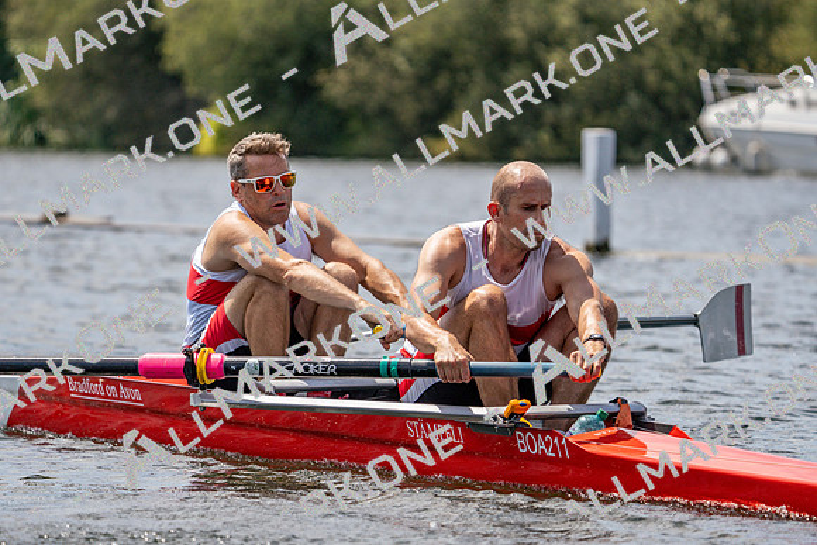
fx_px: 6356
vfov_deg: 4.9
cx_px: 408
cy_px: 272
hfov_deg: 7.4
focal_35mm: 280
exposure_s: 1/2000
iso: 320
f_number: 5.6
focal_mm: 280
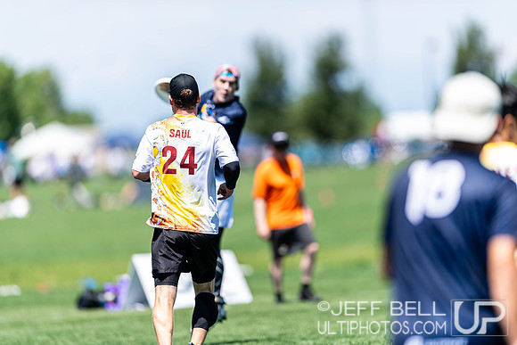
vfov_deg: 3.4
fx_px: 5746
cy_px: 172
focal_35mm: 400
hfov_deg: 5.2
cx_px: 258
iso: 100
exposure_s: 1/1250
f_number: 2.8
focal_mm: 400
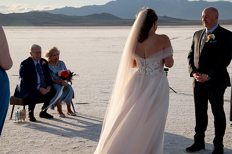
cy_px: 62
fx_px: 534
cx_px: 111
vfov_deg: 16.4
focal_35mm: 83
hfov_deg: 24.5
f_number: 8
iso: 200
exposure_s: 1/800
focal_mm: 65
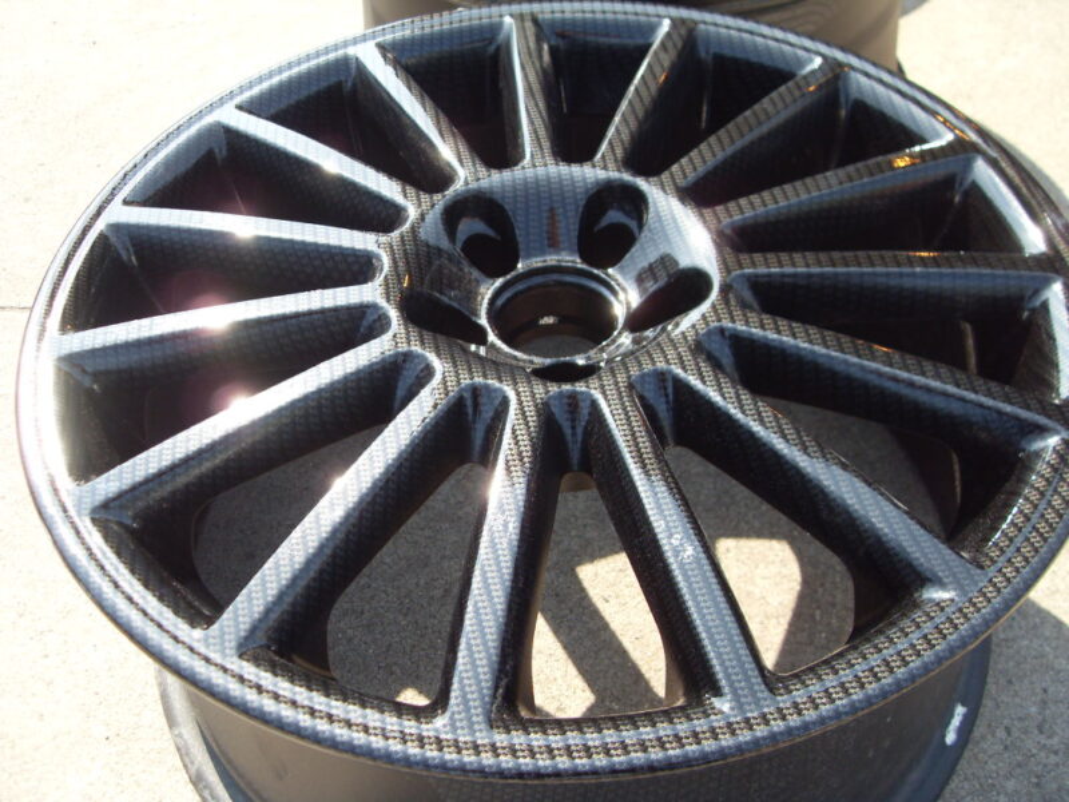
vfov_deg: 40.7
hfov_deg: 52.6
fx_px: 1081
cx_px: 534
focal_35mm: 35
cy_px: 401
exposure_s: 1/60
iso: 80
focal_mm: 6.3
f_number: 7
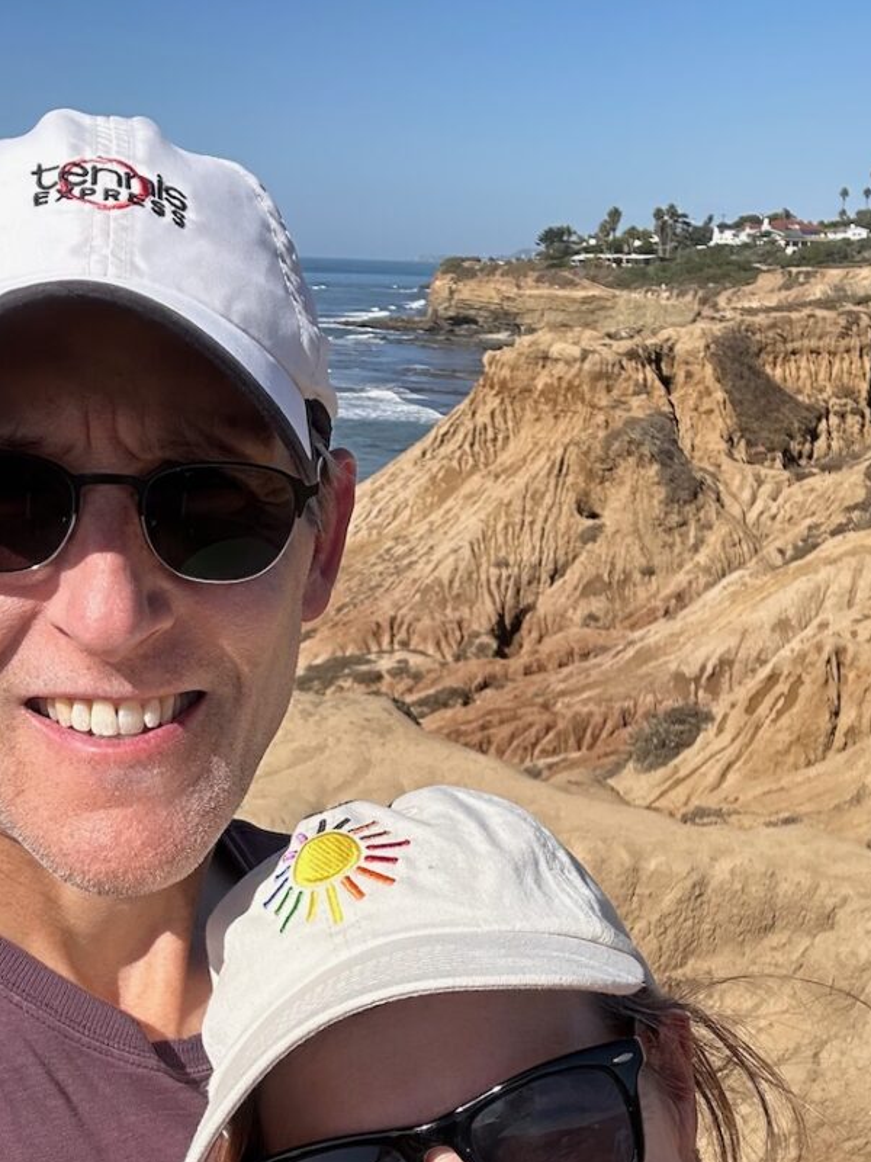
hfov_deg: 32.1
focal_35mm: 45
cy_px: 764
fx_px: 1510
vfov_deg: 41.6
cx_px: 350
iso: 25
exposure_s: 1/1458
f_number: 1.9
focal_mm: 2.69
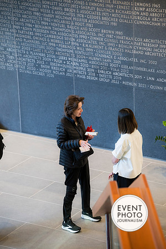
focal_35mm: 150
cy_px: 124
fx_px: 1037
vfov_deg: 13.7
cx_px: 83
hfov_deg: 9.1
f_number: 4
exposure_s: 1/125
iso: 1250
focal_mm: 150
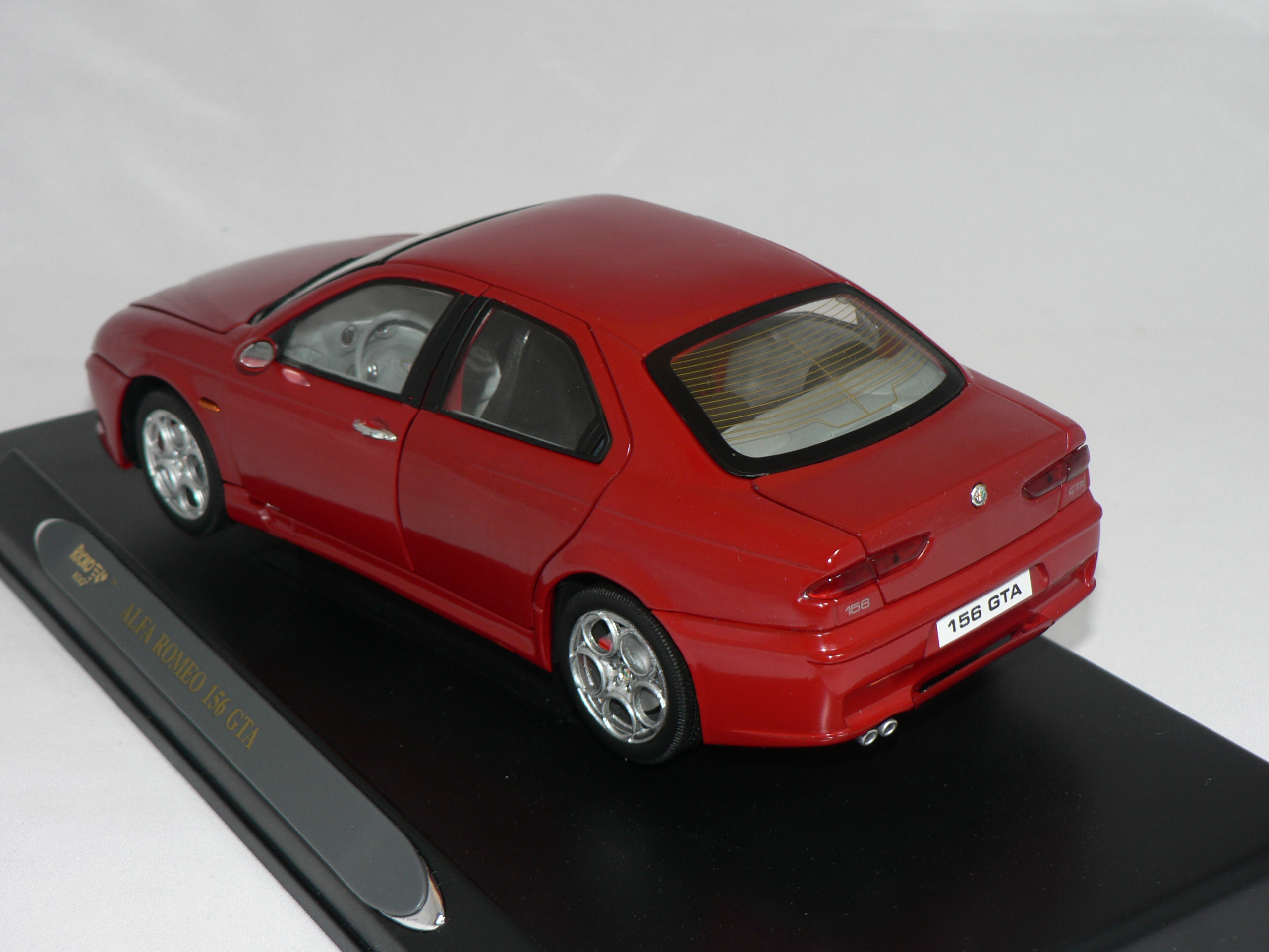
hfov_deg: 31.2
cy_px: 476
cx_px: 634
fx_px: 2273
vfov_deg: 23.7
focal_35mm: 62
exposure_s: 1/60
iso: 80
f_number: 3.2
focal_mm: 10.4
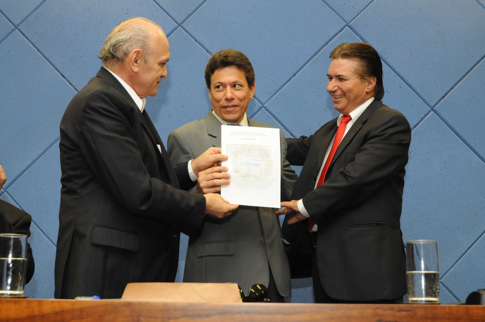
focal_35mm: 52
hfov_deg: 37.9
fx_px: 706
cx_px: 242
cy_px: 161
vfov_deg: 25.7
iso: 1000
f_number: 7.1
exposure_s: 1/60
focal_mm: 35
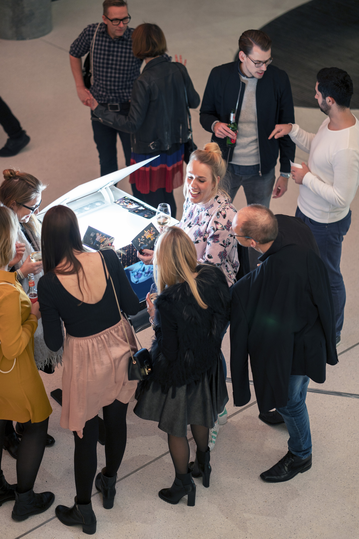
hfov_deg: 16.1
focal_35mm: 85
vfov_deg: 23.9
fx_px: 1271
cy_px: 270
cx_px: 180
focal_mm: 85
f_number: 1.8
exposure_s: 1/125
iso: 320
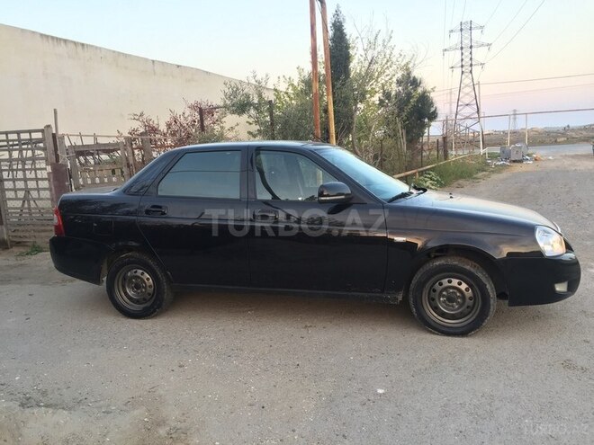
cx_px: 297
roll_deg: +3.5
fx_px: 498
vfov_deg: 48.2
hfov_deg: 61.7
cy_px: 222
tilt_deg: -8.8
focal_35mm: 29
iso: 32
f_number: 2.2
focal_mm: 4.15
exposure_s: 1/33
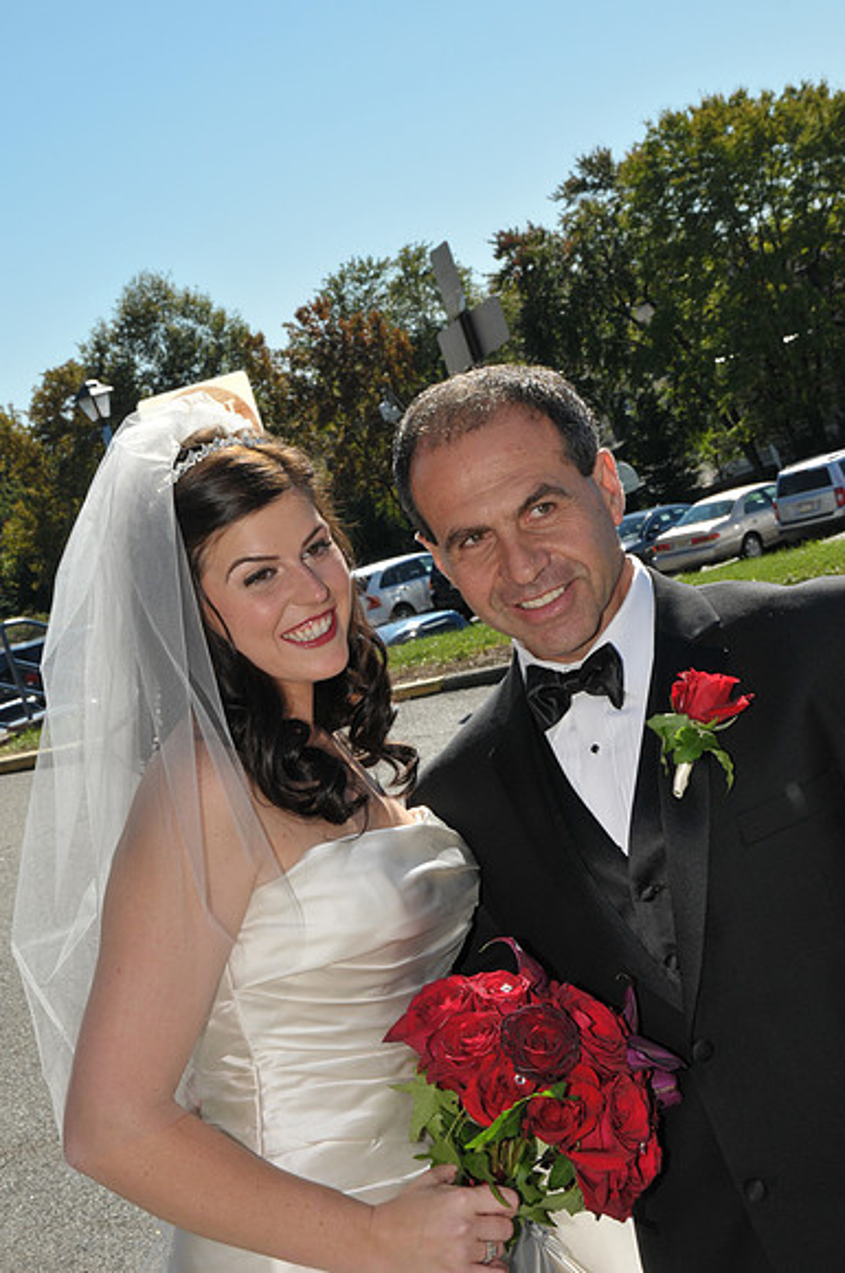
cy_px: 636
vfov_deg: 29.9
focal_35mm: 68
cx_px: 422
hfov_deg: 20.1
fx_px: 2384
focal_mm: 45
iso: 320
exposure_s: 1/250
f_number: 16
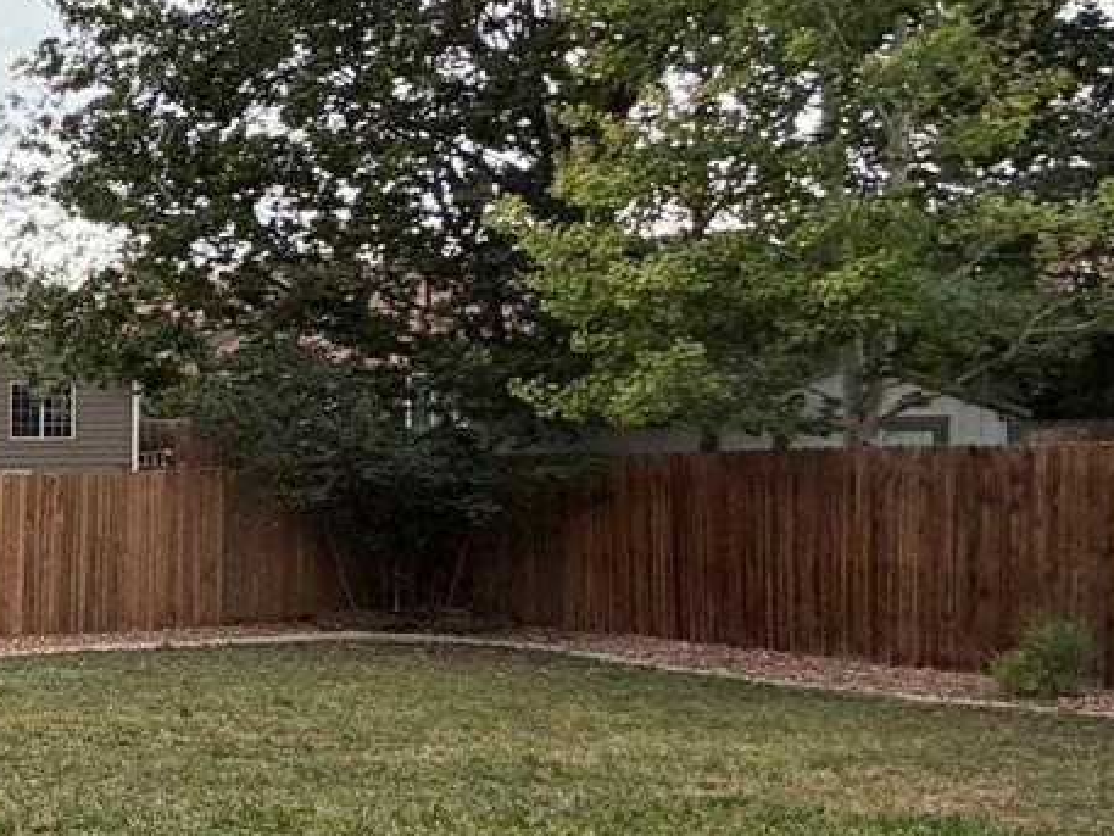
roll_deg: +0.3
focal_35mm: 49
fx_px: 1577
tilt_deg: -1.7
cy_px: 436
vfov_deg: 29.7
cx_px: -541
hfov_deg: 27.4
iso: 200
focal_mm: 2.22
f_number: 2.2
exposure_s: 1/121
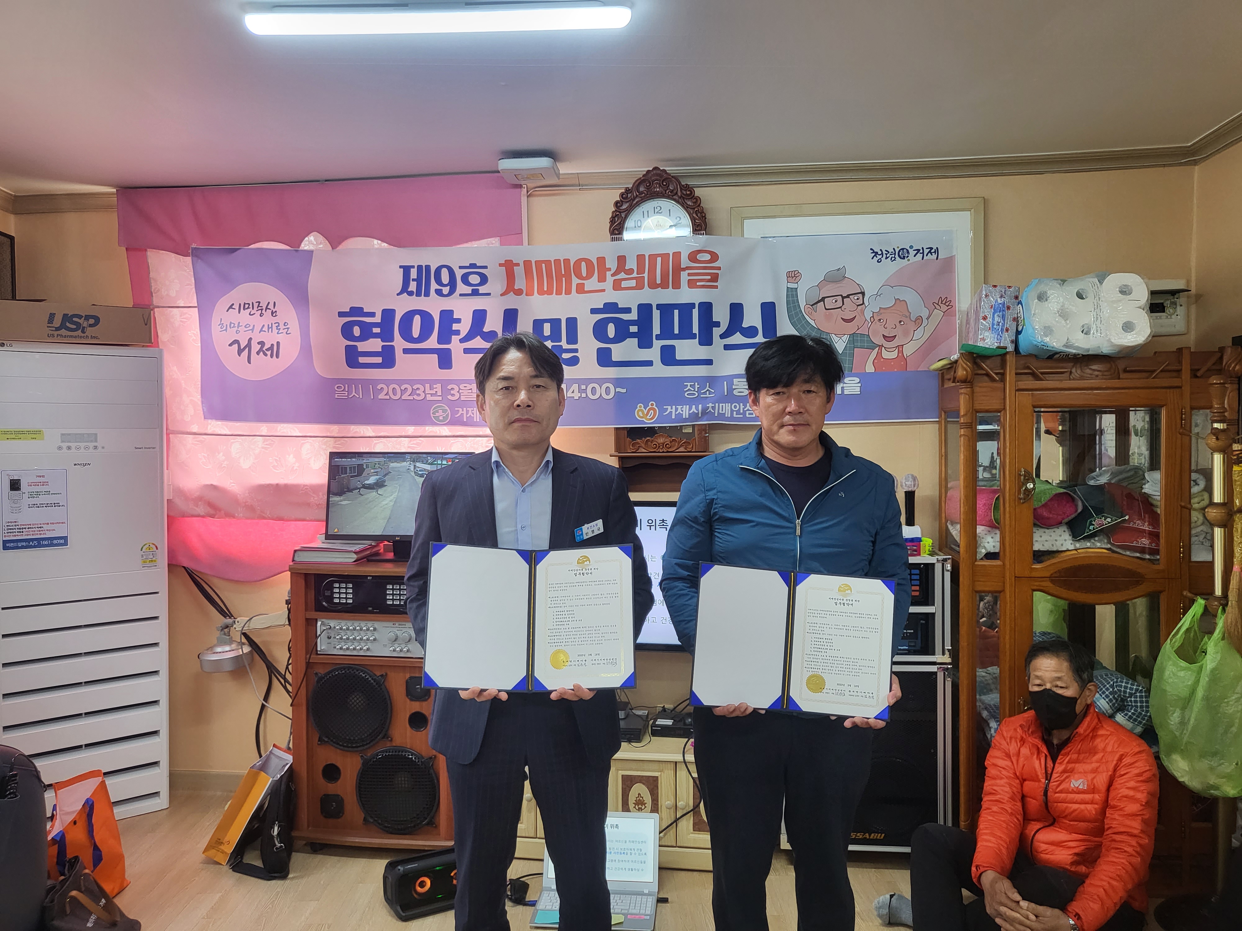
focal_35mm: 26
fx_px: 933
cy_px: 466
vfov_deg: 53.1
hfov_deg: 67.3
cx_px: 621
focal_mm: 4.25
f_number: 1.8
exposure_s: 1/120
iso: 125
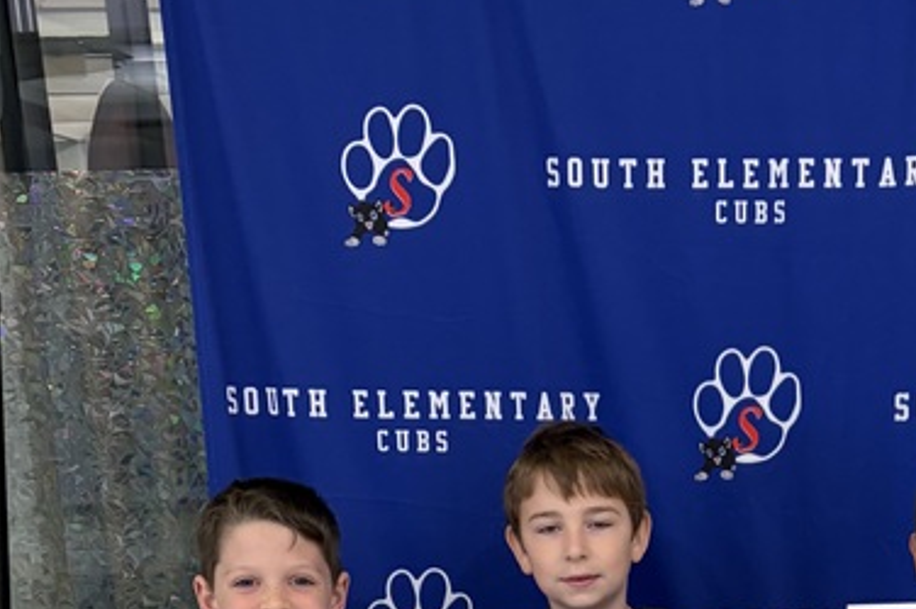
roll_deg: +3.1
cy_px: 838
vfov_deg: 17.5
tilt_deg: -15.0
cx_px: 736
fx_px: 1830
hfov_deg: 27.5
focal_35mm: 72
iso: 200
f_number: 1.6
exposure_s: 1/60
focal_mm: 5.96
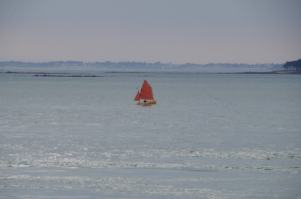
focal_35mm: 330
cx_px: 150
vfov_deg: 4.1
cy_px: 100
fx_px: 2753
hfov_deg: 6.3
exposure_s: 1/250
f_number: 11
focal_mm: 220
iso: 200
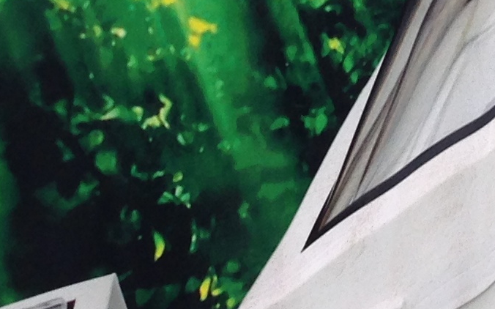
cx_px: 295
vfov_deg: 7.7
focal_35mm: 169
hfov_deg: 12.4
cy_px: 27
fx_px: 2279
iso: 50
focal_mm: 4.12
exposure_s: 1/245
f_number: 2.4
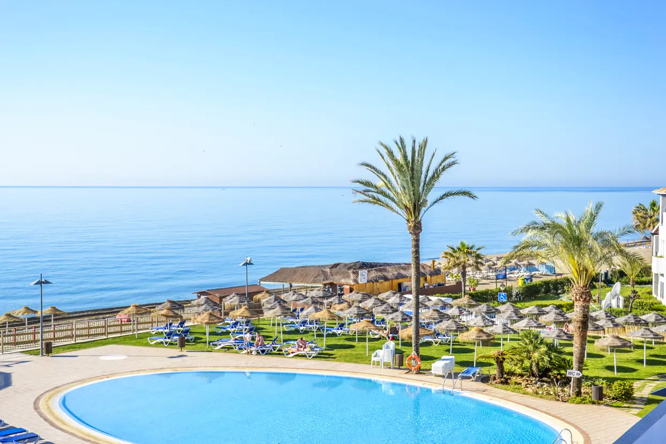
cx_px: 333
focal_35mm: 51
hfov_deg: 38.9
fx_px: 943
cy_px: 222
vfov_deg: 26.5
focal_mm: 34
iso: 100
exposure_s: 1/250
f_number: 8
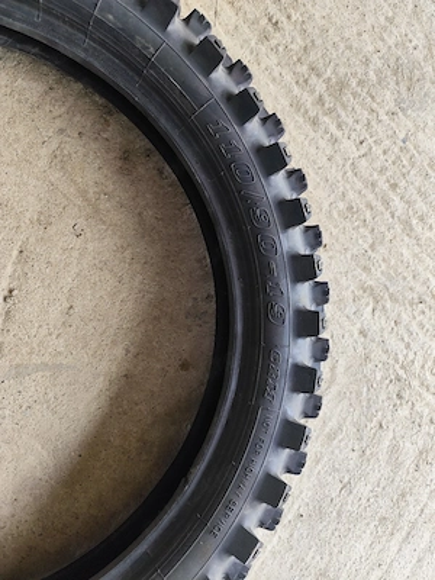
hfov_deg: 58.9
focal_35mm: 23
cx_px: 218
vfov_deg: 73.9
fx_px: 385
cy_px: 290
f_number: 1.65
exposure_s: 1/100
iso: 80
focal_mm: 6.14
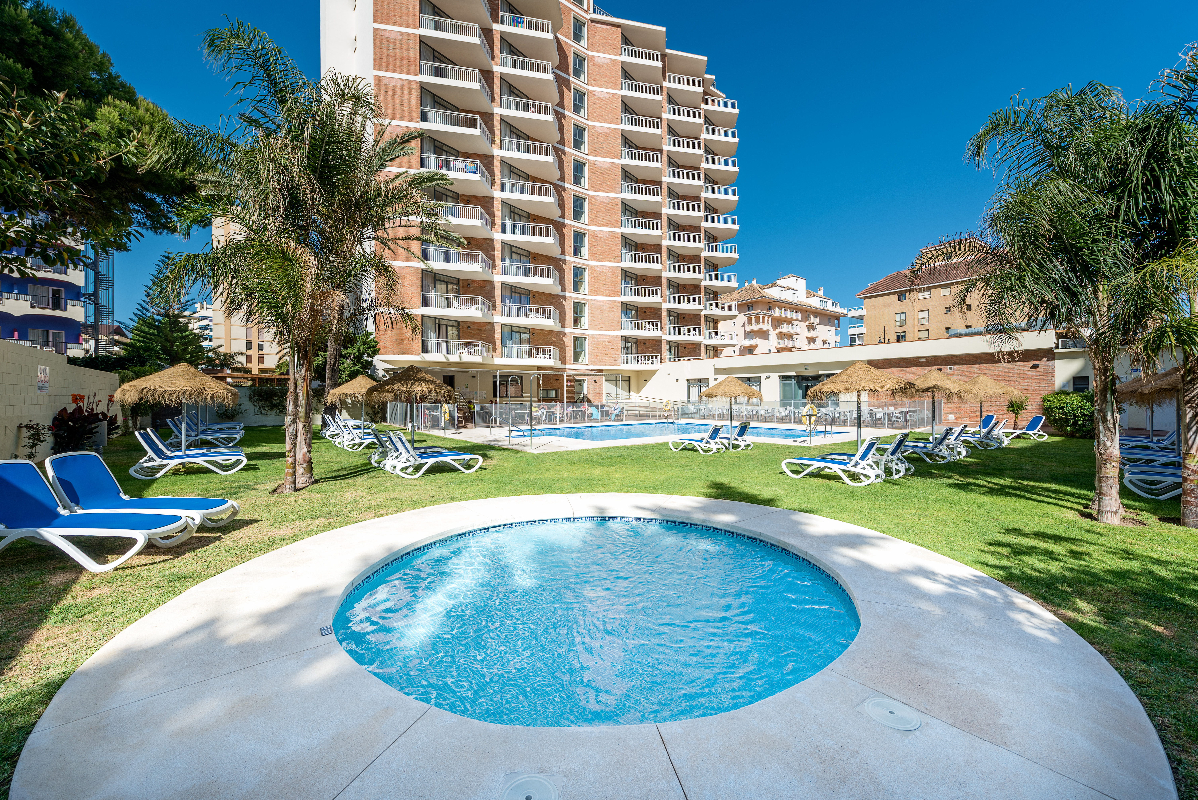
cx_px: 599
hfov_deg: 104.2
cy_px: 400
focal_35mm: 14
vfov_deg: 81.3
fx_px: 466
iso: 80
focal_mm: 14
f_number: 6.3
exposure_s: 1/320
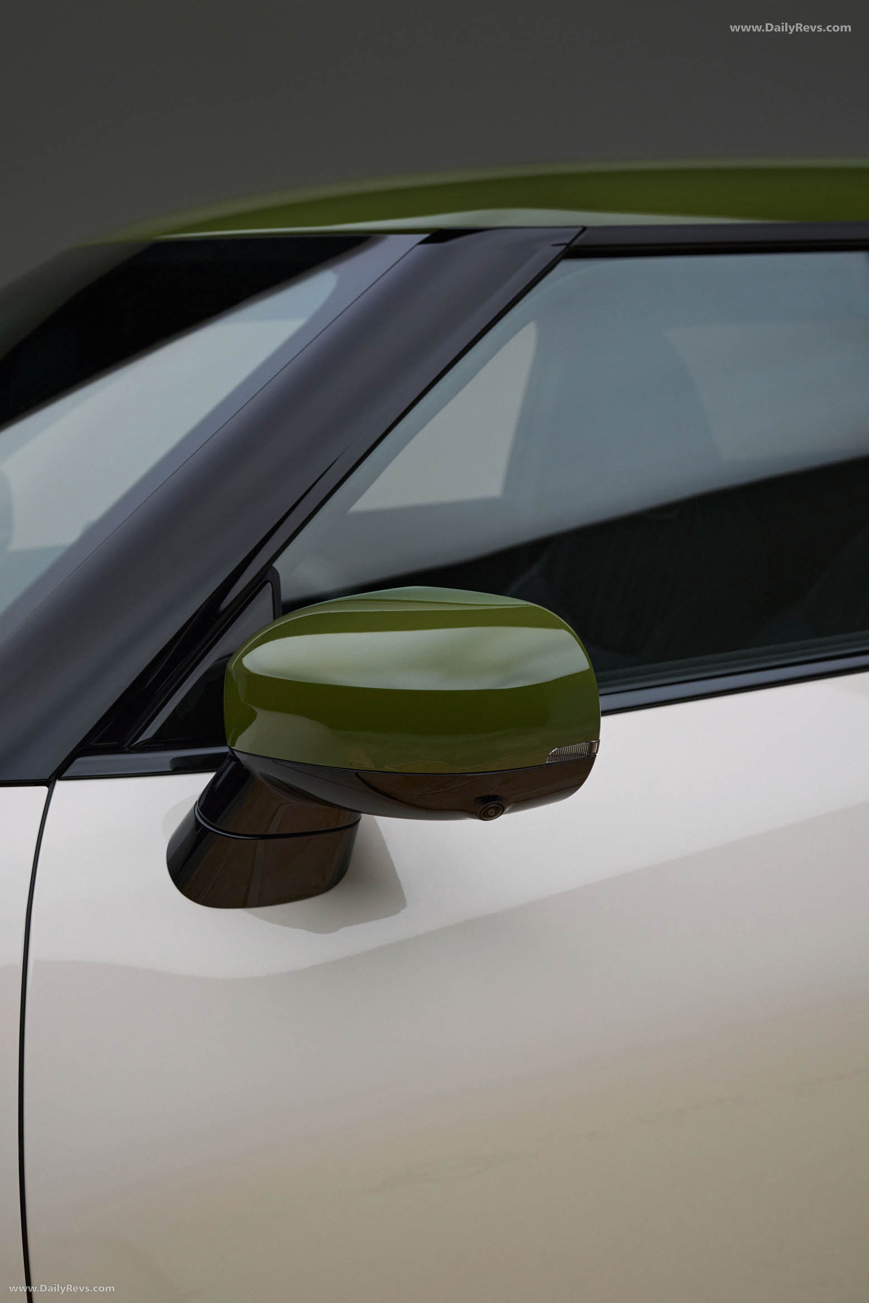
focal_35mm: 50
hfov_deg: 27.0
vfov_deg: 39.6
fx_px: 1811
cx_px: 434
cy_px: 652
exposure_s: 1/80
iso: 1000
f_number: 5
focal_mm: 50
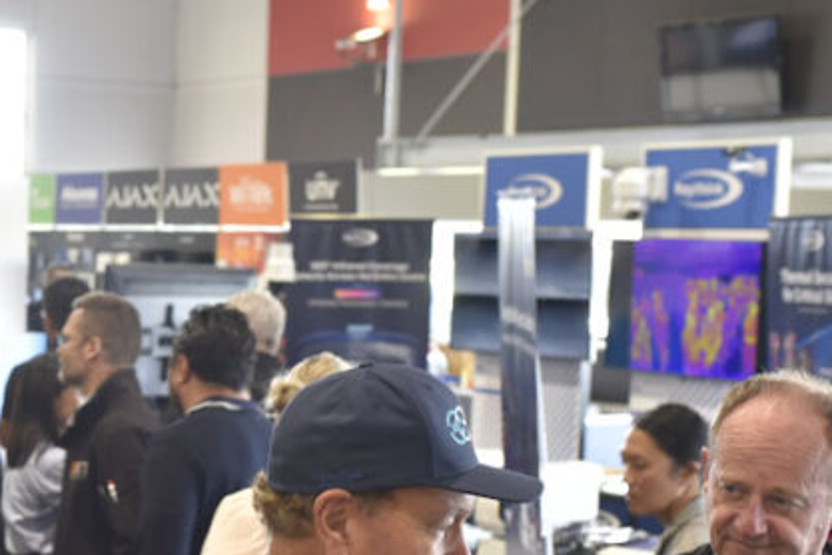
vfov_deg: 15.6
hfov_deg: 23.0
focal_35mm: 86
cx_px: 72
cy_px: 537
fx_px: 1987
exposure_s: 1/60
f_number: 3.5
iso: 800
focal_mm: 35
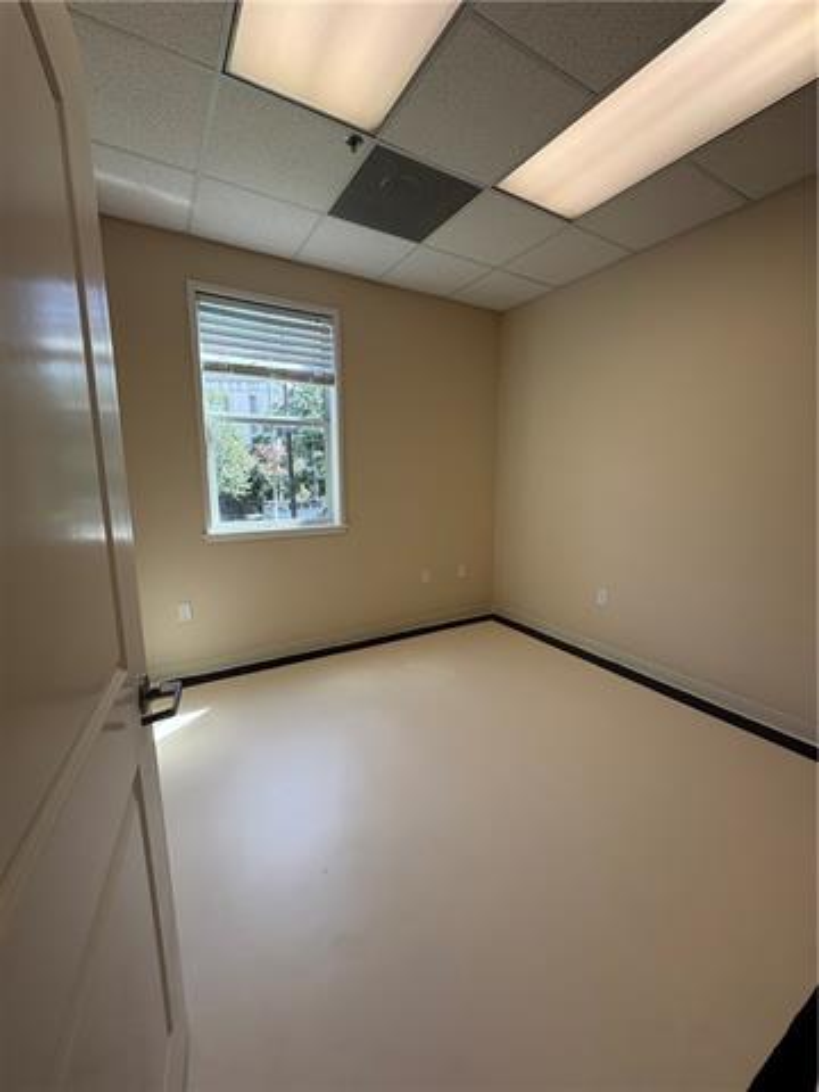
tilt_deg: -9.8
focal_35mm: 14
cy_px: 546
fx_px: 442
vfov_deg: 102.1
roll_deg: -3.0
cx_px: 410
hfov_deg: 85.7
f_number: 2.2
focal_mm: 2.22
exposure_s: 1/130
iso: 40
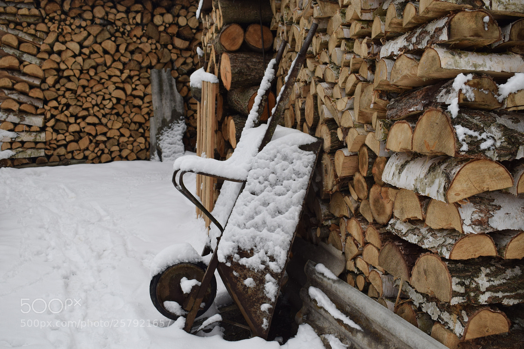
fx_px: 633
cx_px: 262
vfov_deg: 30.8
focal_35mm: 44
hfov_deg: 45.0
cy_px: 174
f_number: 7.1
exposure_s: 1/200
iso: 400
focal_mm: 29
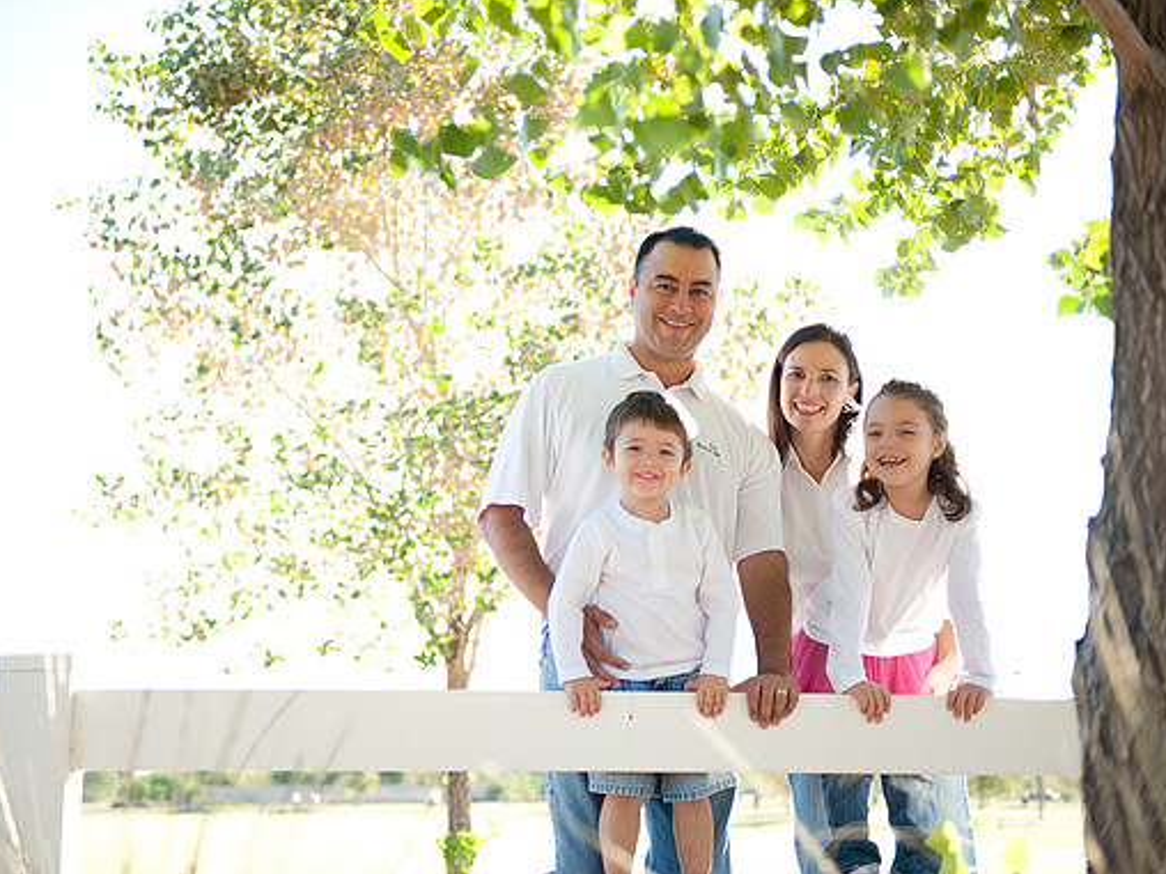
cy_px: 438
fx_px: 1920
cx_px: 533
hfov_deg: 33.8
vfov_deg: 25.7
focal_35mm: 57
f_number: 2.8
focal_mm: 52
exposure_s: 1/640
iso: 200
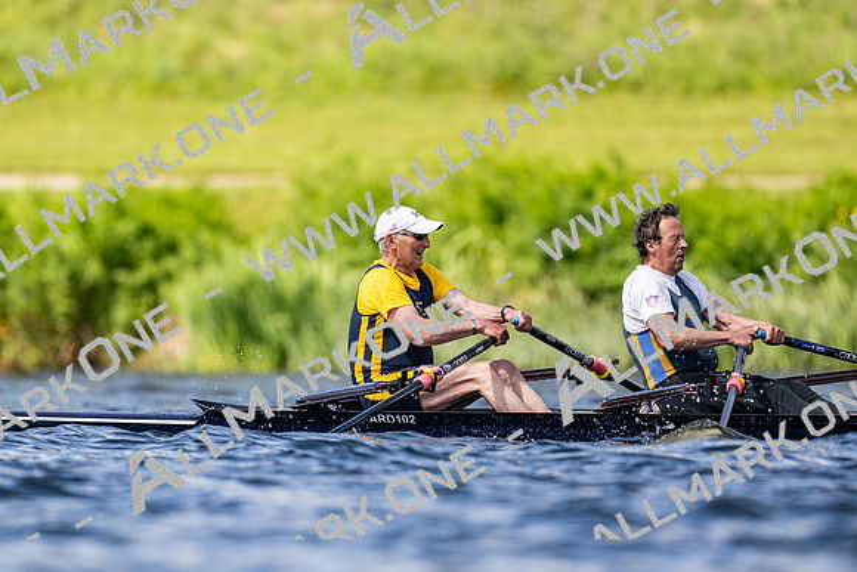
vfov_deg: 1.5
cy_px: 286
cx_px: 428
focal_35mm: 900
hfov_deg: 2.3
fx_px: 21440
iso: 400
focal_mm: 600
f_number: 4
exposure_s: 1/2500
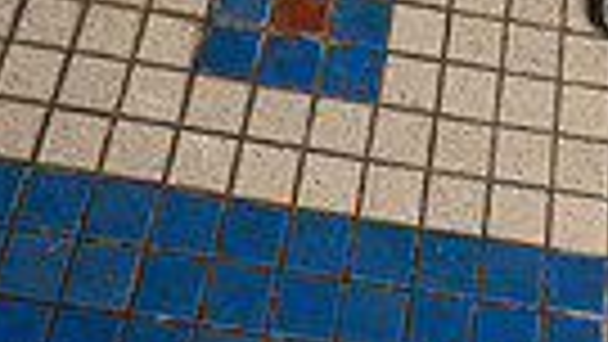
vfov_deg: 10.2
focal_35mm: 101
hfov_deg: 20.6
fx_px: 1629
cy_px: -522
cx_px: 567
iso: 800
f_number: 8
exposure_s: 1/250
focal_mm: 29
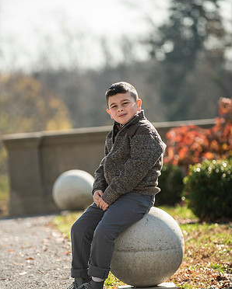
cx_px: 116
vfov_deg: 8.5
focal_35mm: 227
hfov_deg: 6.8
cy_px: 165
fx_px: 1947
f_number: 3.5
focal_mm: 200
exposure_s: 1/2000
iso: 400
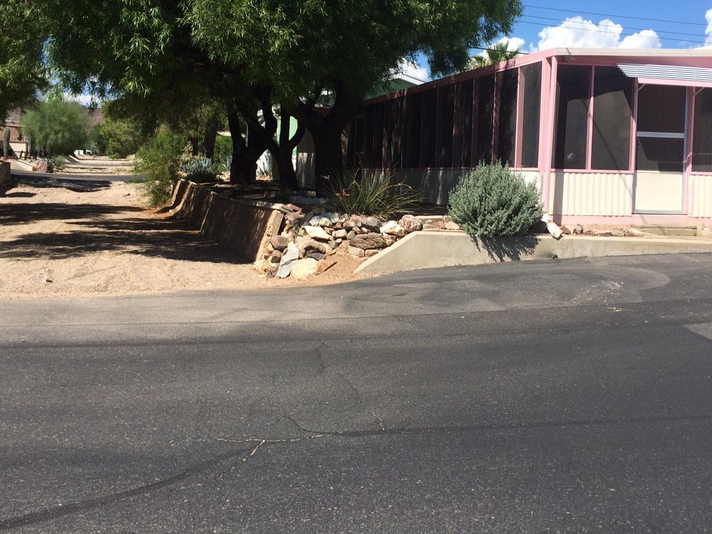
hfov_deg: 46.7
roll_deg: -1.6
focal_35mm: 40
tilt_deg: -1.6
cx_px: 388
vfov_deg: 35.6
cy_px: 173
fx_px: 823
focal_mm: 4.15
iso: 32
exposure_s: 1/2415
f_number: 2.2
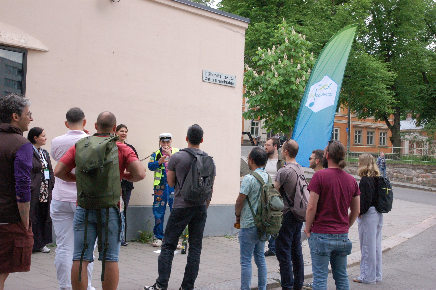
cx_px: 218
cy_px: 145
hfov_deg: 41.1
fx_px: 581
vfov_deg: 28.0
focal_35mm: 48
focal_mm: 32
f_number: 13
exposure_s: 1/125
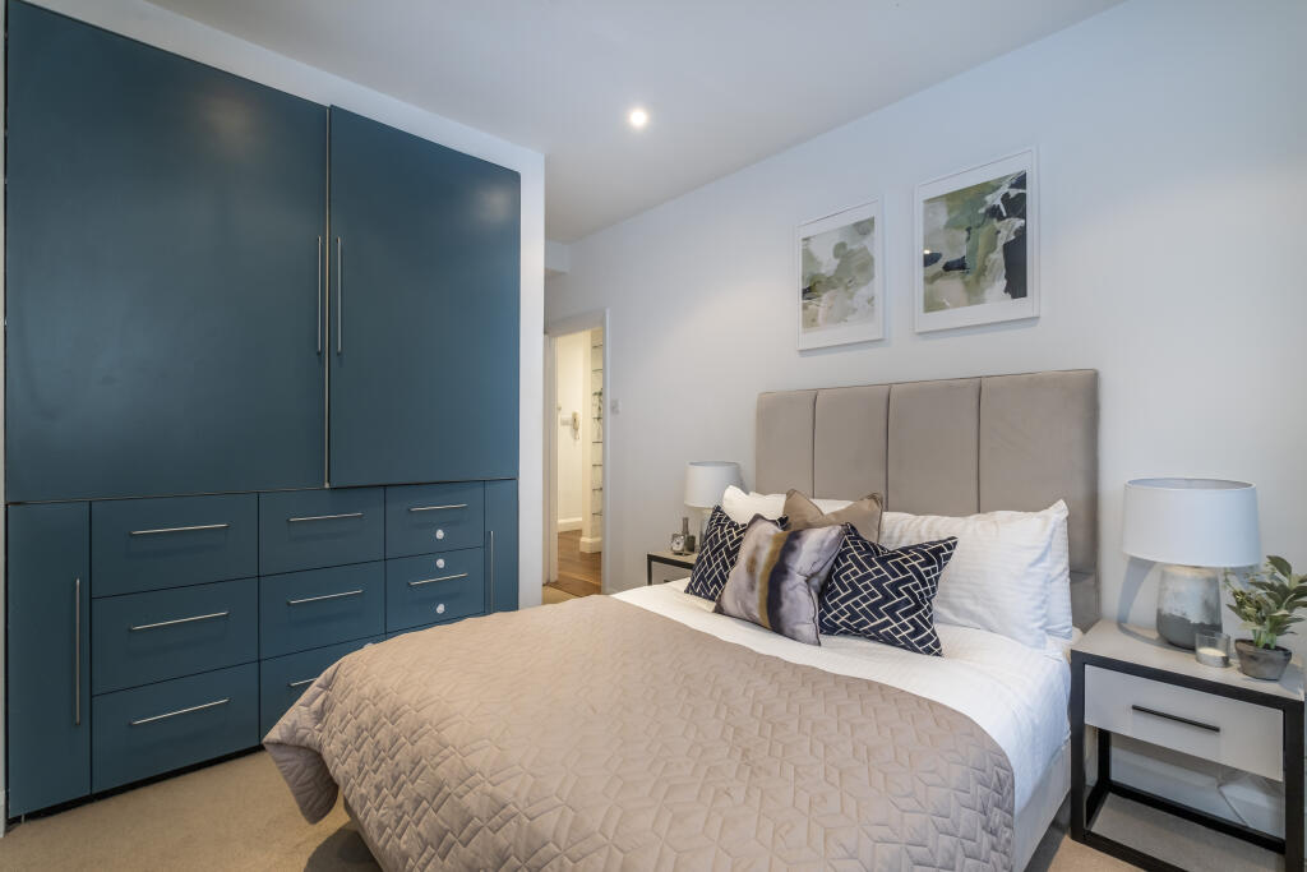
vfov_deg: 77.3
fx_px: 545
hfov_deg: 100.4
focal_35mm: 15
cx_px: 654
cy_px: 436
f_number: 8
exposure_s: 1/8
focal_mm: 10
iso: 320
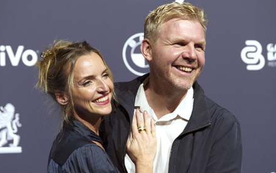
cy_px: 83
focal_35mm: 94
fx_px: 707
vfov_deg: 13.9
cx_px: 137
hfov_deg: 22.1
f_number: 4
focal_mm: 91
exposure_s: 1/250
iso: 800
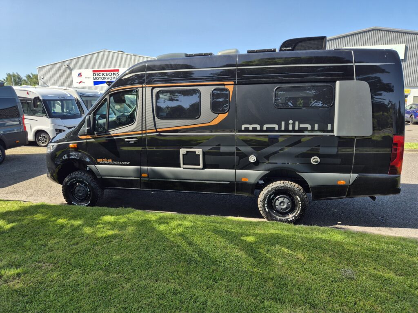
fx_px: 278
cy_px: 156
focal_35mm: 23
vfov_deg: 58.9
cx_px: 209
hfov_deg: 73.9
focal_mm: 5.4
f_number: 1.8
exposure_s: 1/756
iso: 25
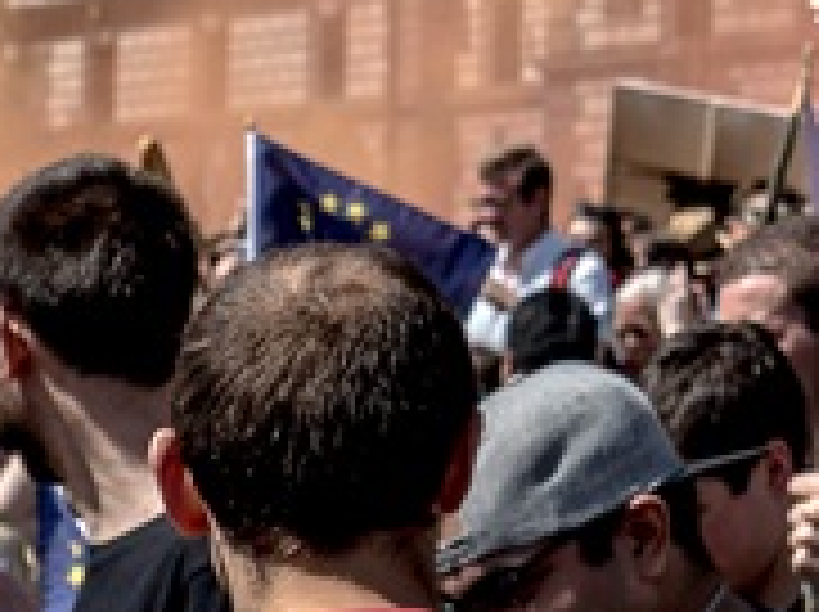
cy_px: -824
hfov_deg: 9.8
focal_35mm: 191
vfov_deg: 7.3
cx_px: 1530
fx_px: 4513
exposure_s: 1/800
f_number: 5.6
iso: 200
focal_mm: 34
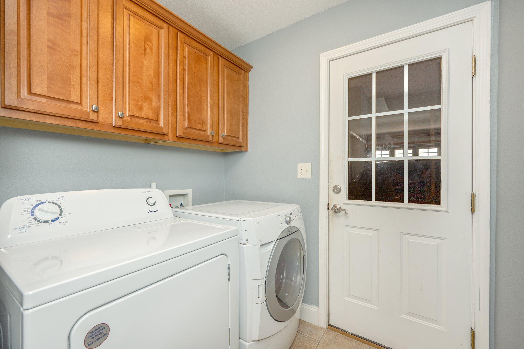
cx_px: 262
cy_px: 174
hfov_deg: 100.4
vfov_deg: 77.2
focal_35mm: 15
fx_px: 218
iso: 125
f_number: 8
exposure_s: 1/25
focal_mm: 15
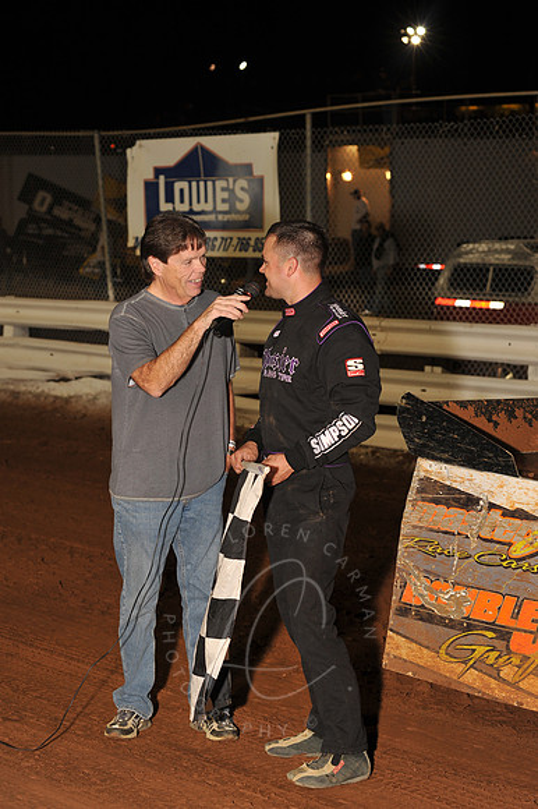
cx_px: 269
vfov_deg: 25.4
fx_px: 1795
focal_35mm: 80
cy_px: 404
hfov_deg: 17.0
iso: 500
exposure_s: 1/250
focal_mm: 80
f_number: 6.3
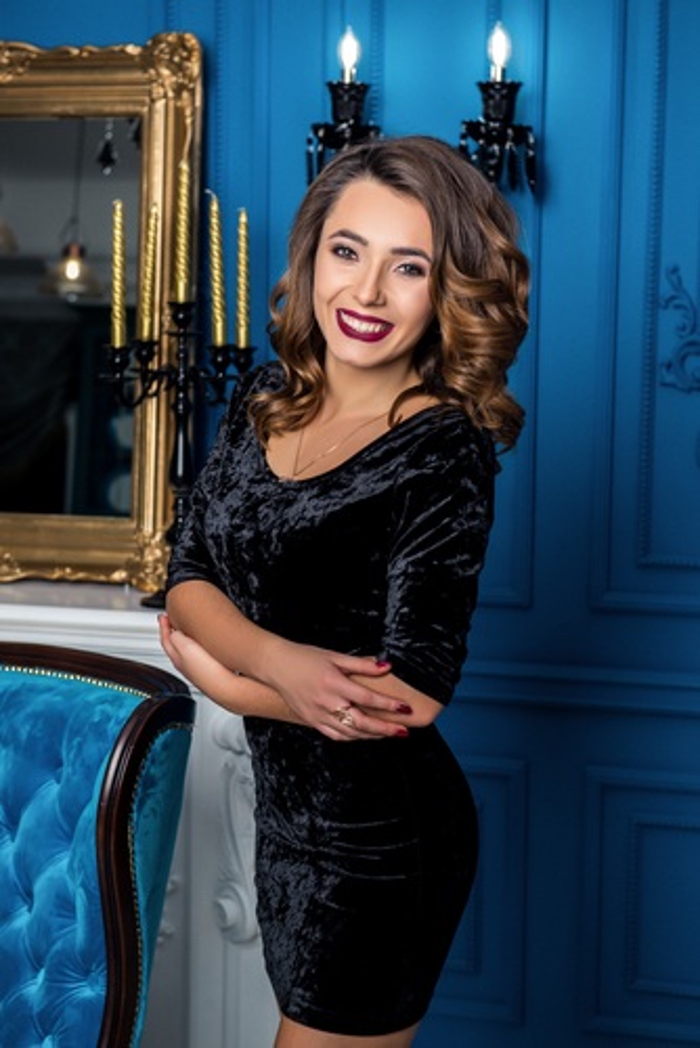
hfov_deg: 19.5
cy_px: 524
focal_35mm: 70
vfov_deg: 28.8
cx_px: 350
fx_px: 2039
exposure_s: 1/160
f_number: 5
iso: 250
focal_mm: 70
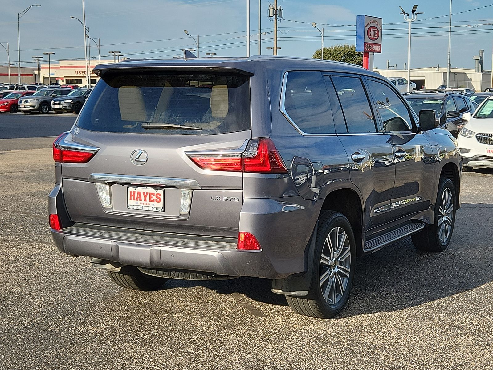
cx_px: 246
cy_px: 185
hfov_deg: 73.9
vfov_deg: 58.9
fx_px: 328
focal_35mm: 23
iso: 50
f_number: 1.8
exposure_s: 1/1111
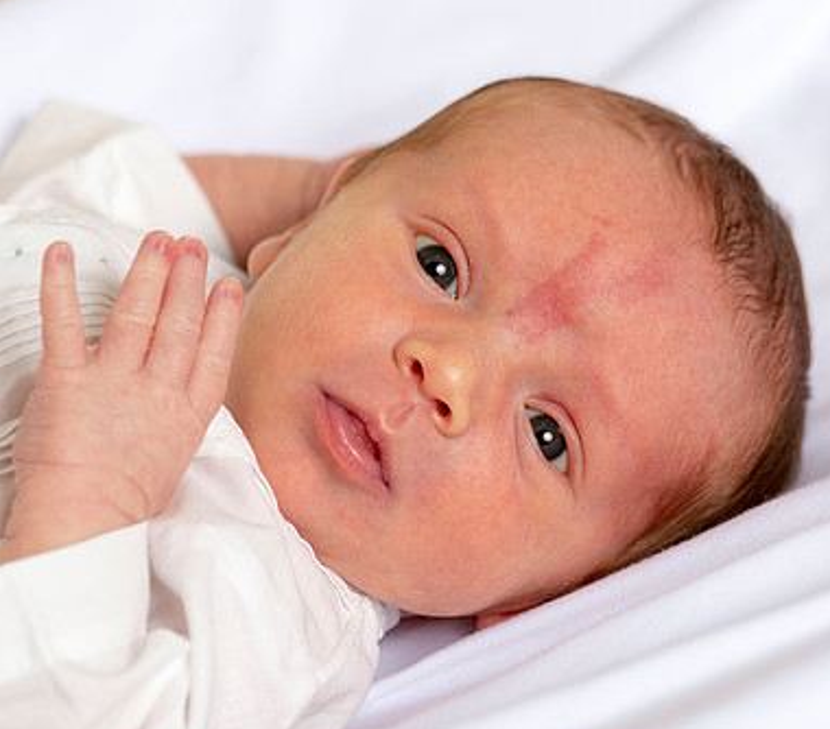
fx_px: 9066
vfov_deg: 4.6
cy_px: 492
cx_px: 311
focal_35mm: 355
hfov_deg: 5.2
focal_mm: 180
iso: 125
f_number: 5.6
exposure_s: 1/160
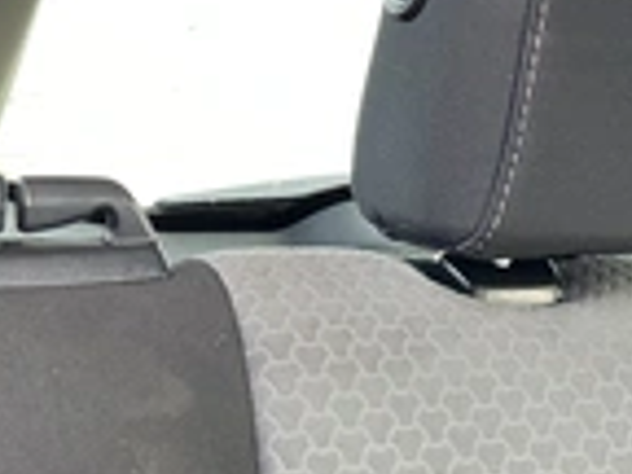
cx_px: 571
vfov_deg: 18.7
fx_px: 1424
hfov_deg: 24.3
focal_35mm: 78
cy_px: 101
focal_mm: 3
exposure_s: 1/60
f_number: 1.8
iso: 100
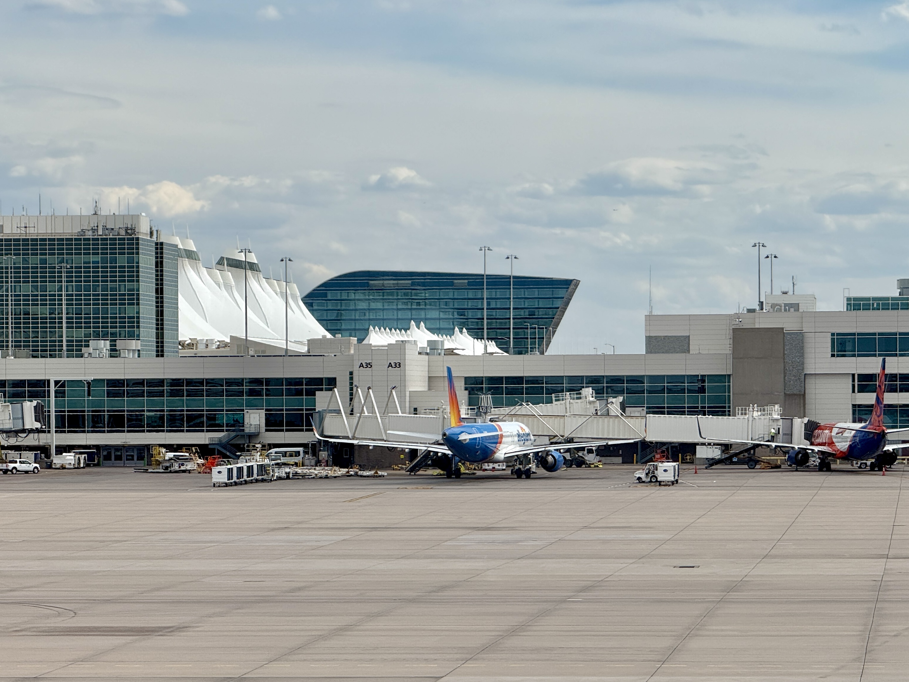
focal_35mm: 120
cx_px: 454
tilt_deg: -0.5
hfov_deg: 16.4
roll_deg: +0.9
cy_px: 341
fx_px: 3151
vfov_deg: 12.3
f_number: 2.8
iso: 50
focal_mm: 15.66
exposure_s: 1/1080
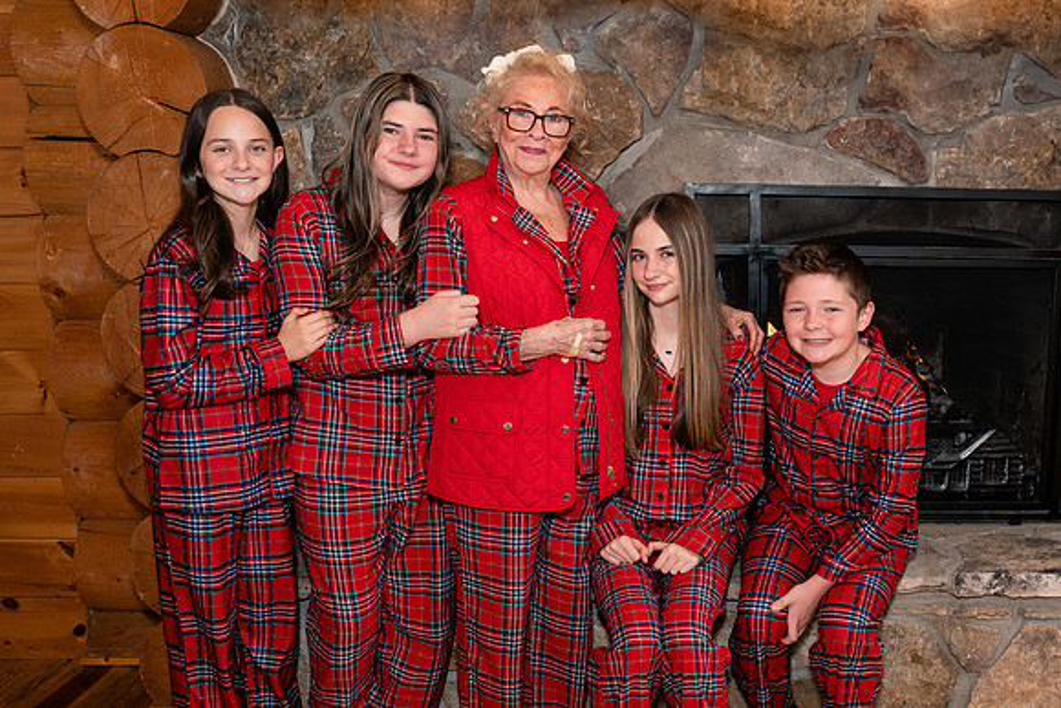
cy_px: 436
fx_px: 1161
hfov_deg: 48.2
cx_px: 713
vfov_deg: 33.8
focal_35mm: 39
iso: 400
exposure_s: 1/160
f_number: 4
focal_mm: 24
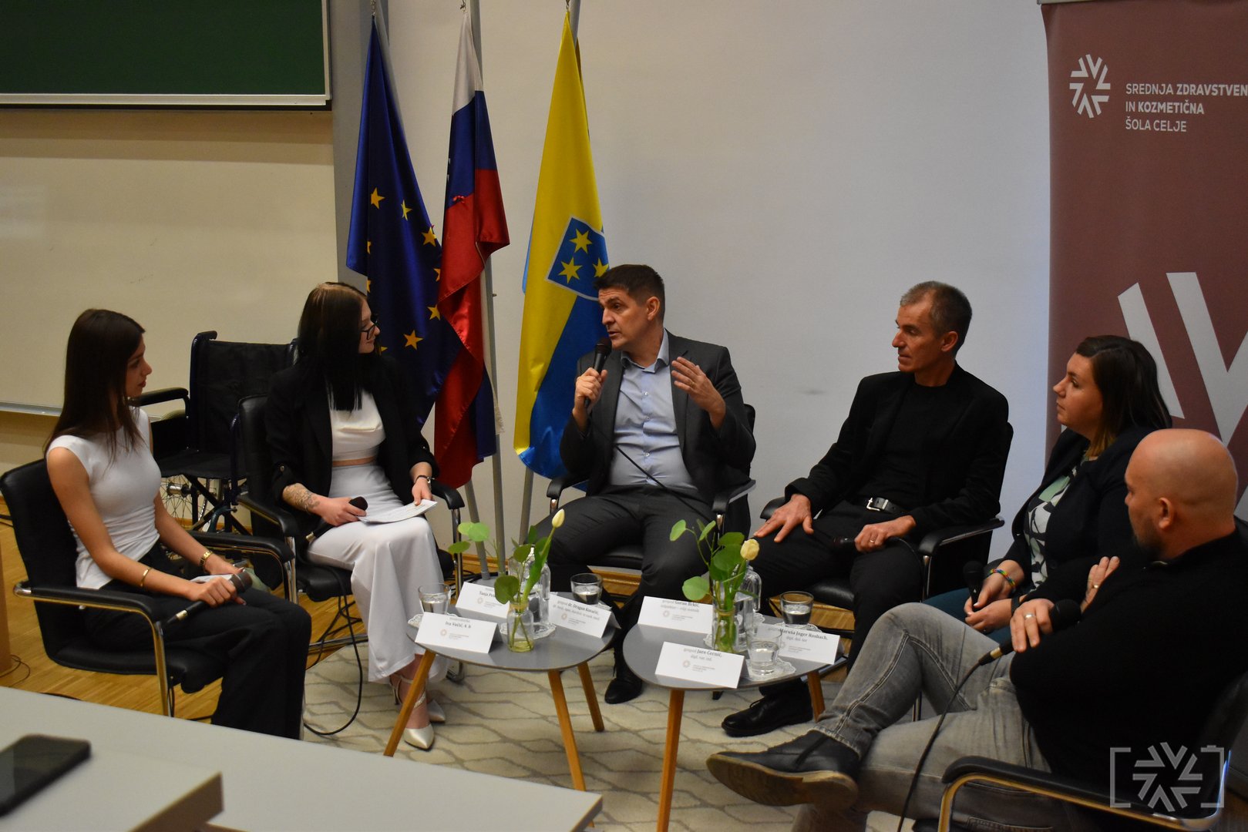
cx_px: 624
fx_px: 1560
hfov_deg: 43.6
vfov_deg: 29.9
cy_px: 416
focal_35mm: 45
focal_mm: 30
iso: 3200
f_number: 4.2
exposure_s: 1/200
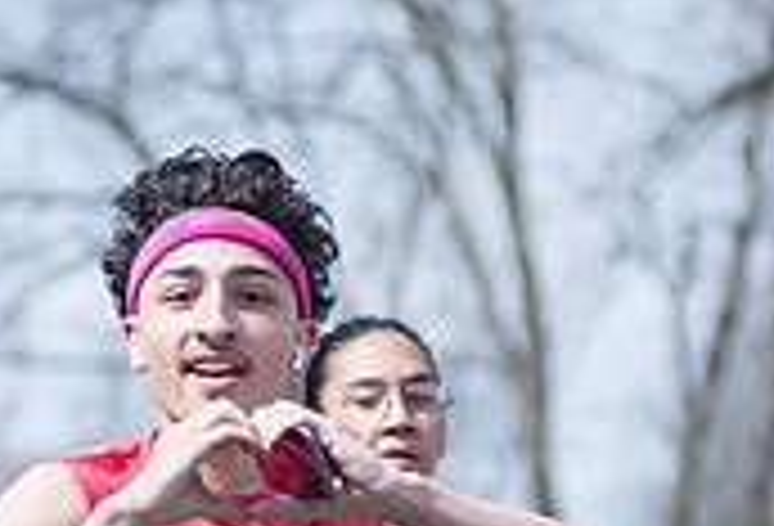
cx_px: 133
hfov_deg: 6.9
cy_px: 737
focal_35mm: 296
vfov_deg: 4.7
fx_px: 6404
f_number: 3.2
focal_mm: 80
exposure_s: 1/1000
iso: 100
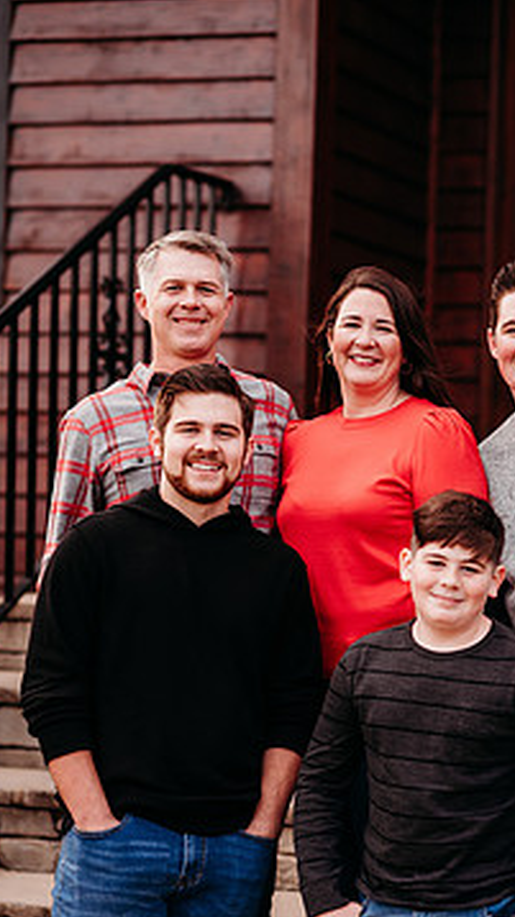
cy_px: 533
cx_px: 366
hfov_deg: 10.8
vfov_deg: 19.1
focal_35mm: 112
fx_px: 2723
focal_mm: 85
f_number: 2.2
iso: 250
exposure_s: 1/500
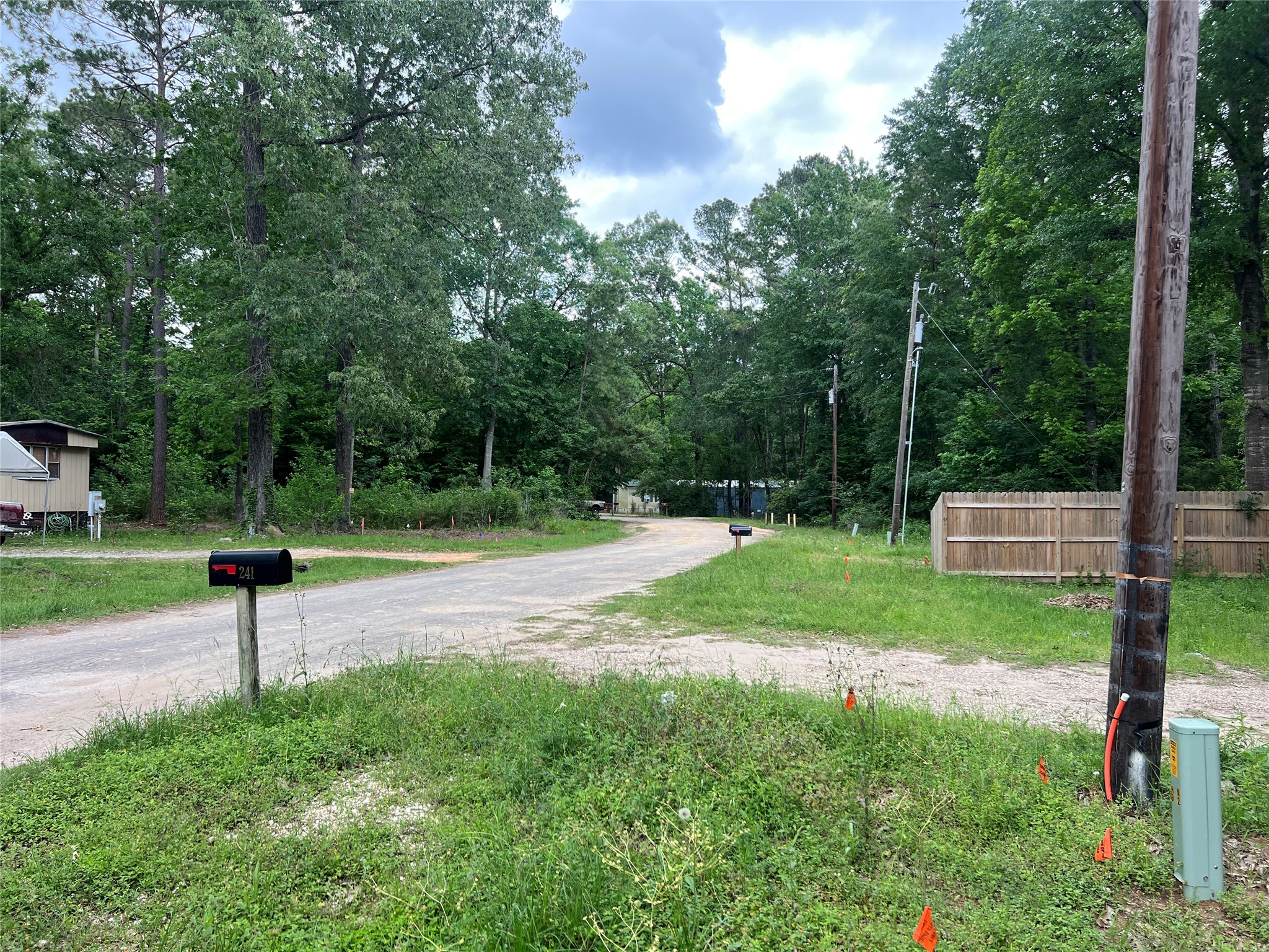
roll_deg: -0.5
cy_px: 476
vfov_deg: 53.1
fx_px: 953
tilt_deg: +0.3
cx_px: 634
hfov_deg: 67.3
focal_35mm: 26
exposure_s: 1/628
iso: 50
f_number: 1.5
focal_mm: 5.7
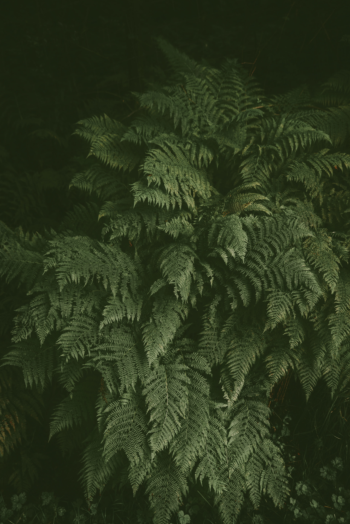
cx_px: 182
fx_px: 525
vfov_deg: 53.1
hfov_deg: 36.9
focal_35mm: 36
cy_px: 268
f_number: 2.8
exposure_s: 1/250
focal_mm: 34
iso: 100
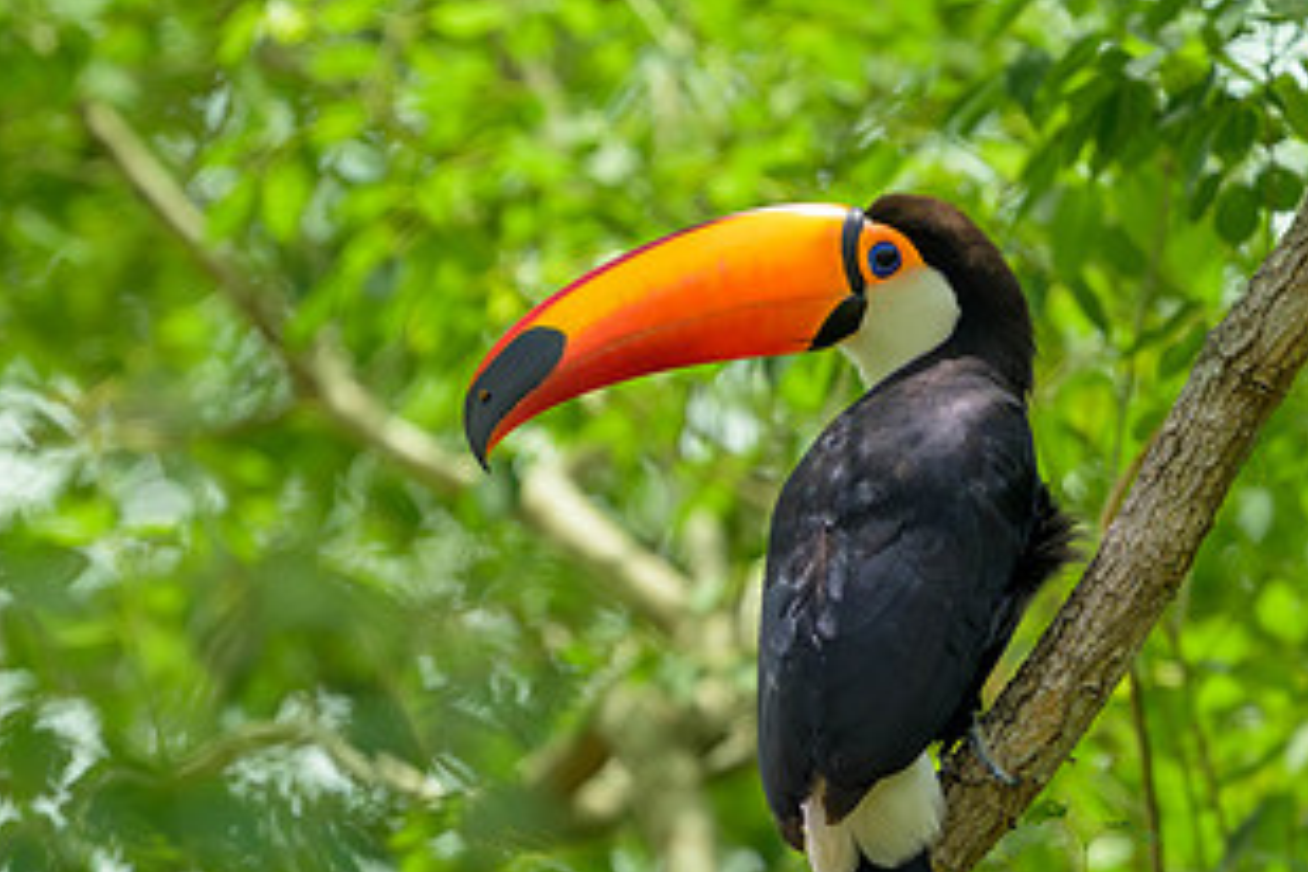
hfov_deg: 1.3
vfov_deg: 0.9
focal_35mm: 1542
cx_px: 493
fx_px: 56022
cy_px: 622
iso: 450
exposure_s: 1/2000
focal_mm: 560
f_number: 4
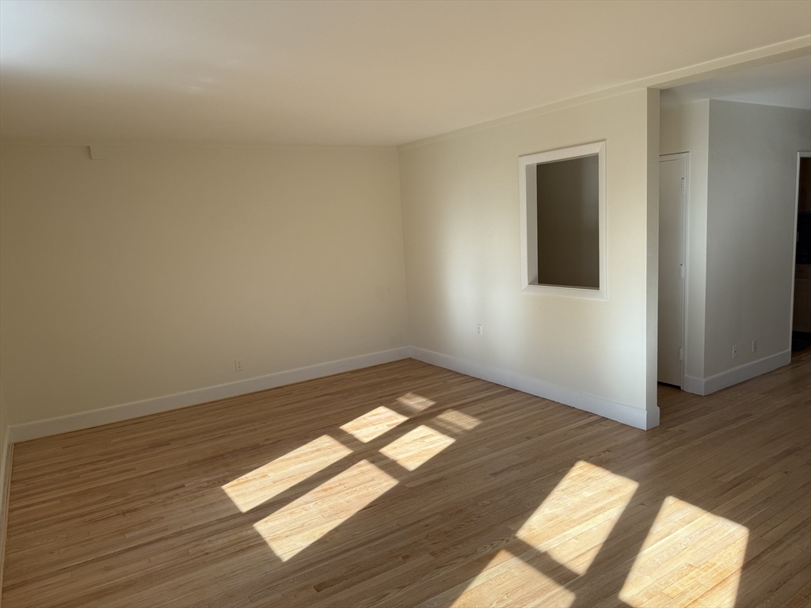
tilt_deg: -8.0
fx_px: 562
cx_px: 406
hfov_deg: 71.6
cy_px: 304
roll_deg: +3.4
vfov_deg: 56.8
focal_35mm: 24
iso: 80
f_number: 1.78
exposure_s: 1/559
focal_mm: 6.76
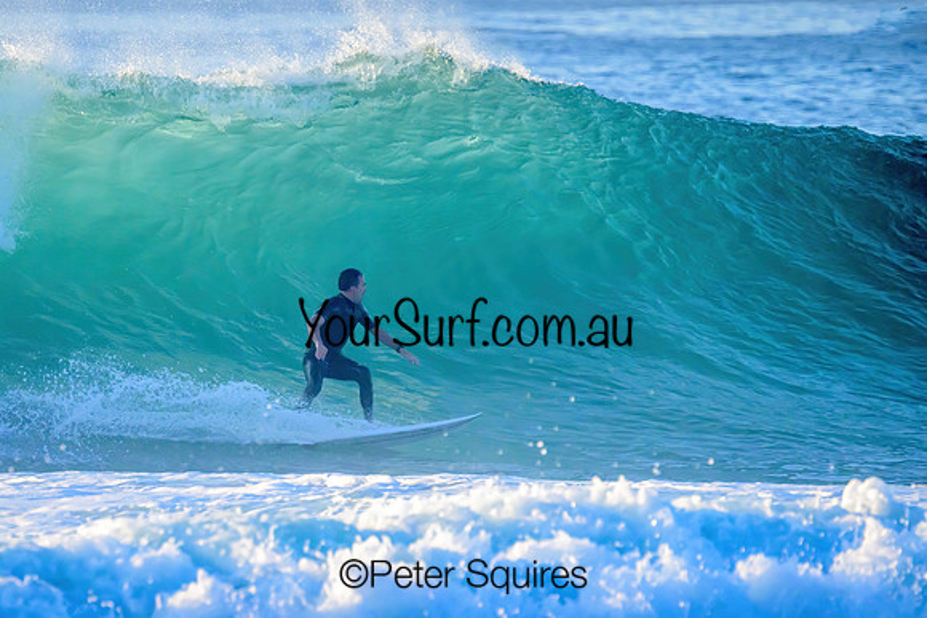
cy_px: 239
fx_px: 21111
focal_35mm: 820
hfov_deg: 2.5
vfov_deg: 1.7
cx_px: 345
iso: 2000
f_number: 11
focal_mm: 640
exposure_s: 1/1600
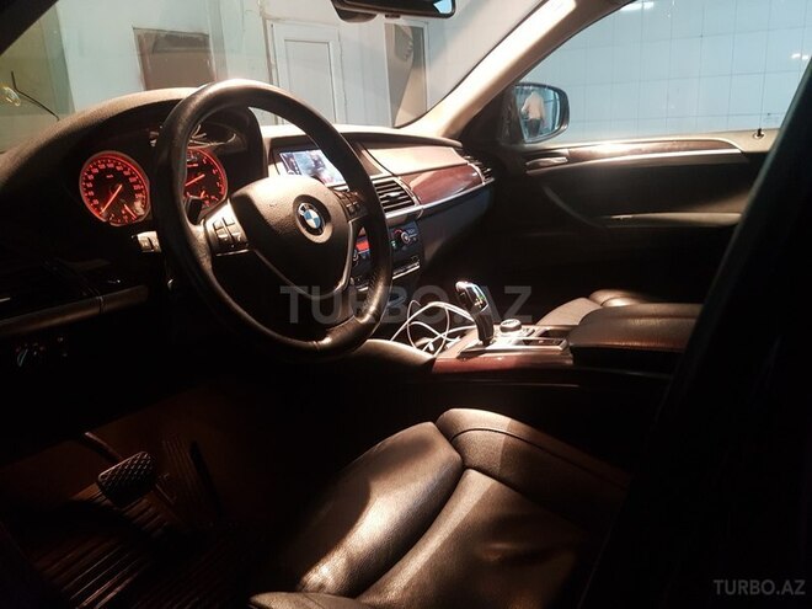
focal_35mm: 26
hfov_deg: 67.3
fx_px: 610
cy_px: 304
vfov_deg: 53.1
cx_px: 406
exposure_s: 1/10
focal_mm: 4.2
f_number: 1.7
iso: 250
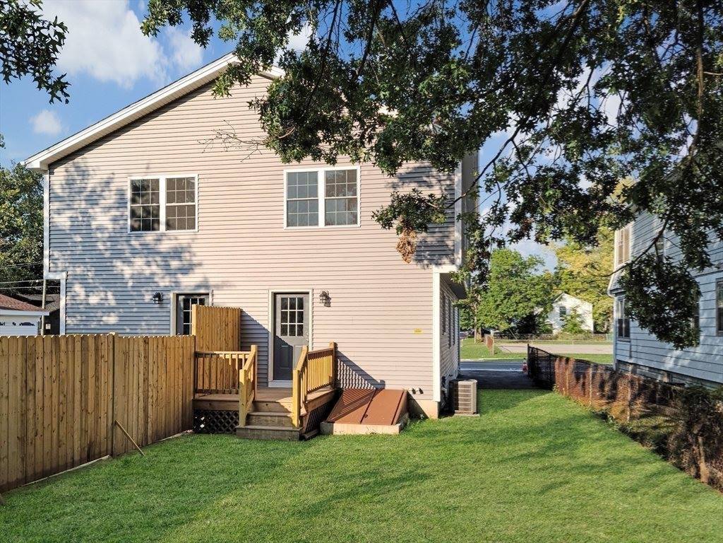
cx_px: 362
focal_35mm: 28
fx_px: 585
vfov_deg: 49.7
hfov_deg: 63.4
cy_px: 272
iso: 25
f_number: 2
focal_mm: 5.9
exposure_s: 1/746
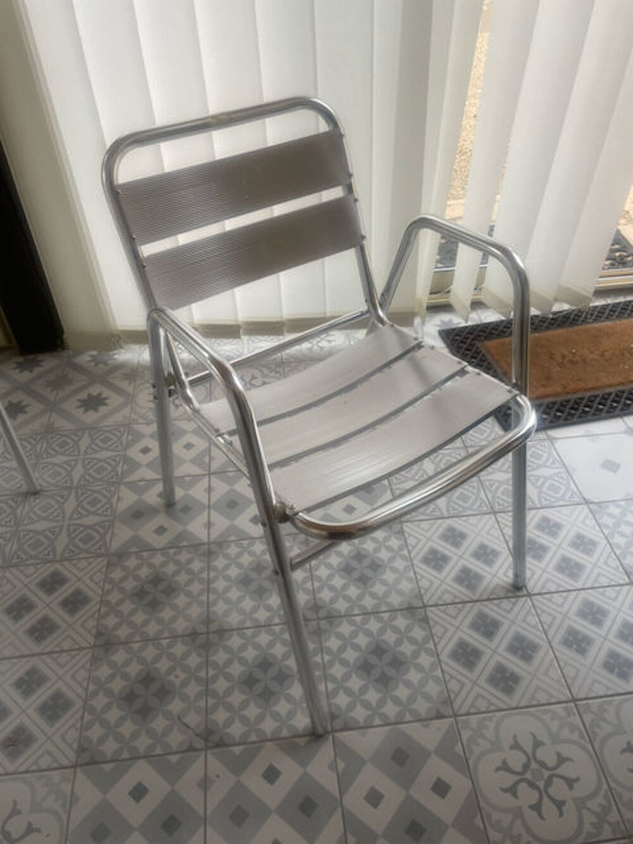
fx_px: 634
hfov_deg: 53.1
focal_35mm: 26
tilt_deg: -41.3
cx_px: 316
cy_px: 422
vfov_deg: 67.3
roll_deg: +1.7
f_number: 1.6
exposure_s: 1/121
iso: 64
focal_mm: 4.2
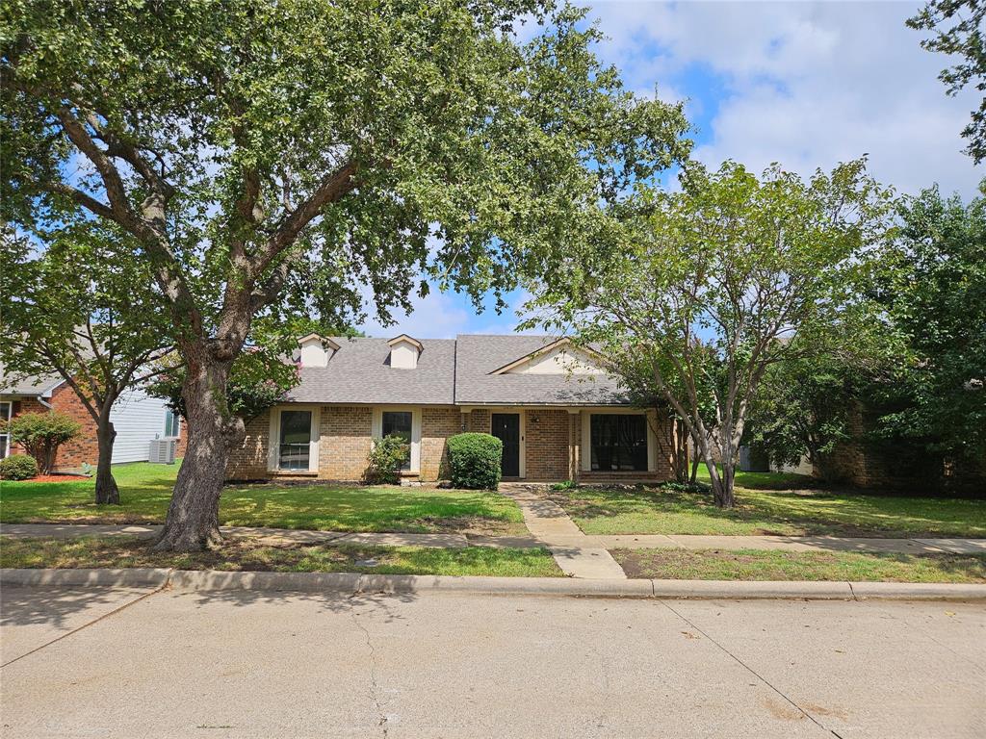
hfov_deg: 73.9
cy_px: 370
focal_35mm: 23
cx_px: 493
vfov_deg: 58.9
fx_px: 655
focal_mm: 5.4
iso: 25
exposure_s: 1/2204
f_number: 1.8
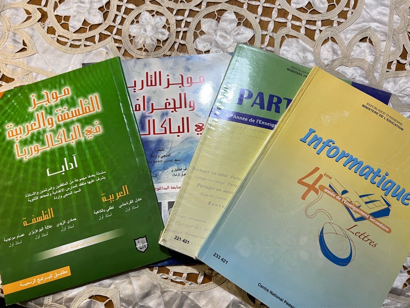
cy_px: 154
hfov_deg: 67.3
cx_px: 205
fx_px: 308
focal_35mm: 26
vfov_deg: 53.1
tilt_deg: -79.2
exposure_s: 1/50
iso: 80
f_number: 1.5
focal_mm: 5.7
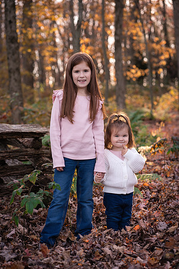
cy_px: 134
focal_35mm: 85
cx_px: 90
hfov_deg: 16.1
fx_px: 634
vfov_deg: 23.9
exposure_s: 1/400
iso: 320
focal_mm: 85
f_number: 4
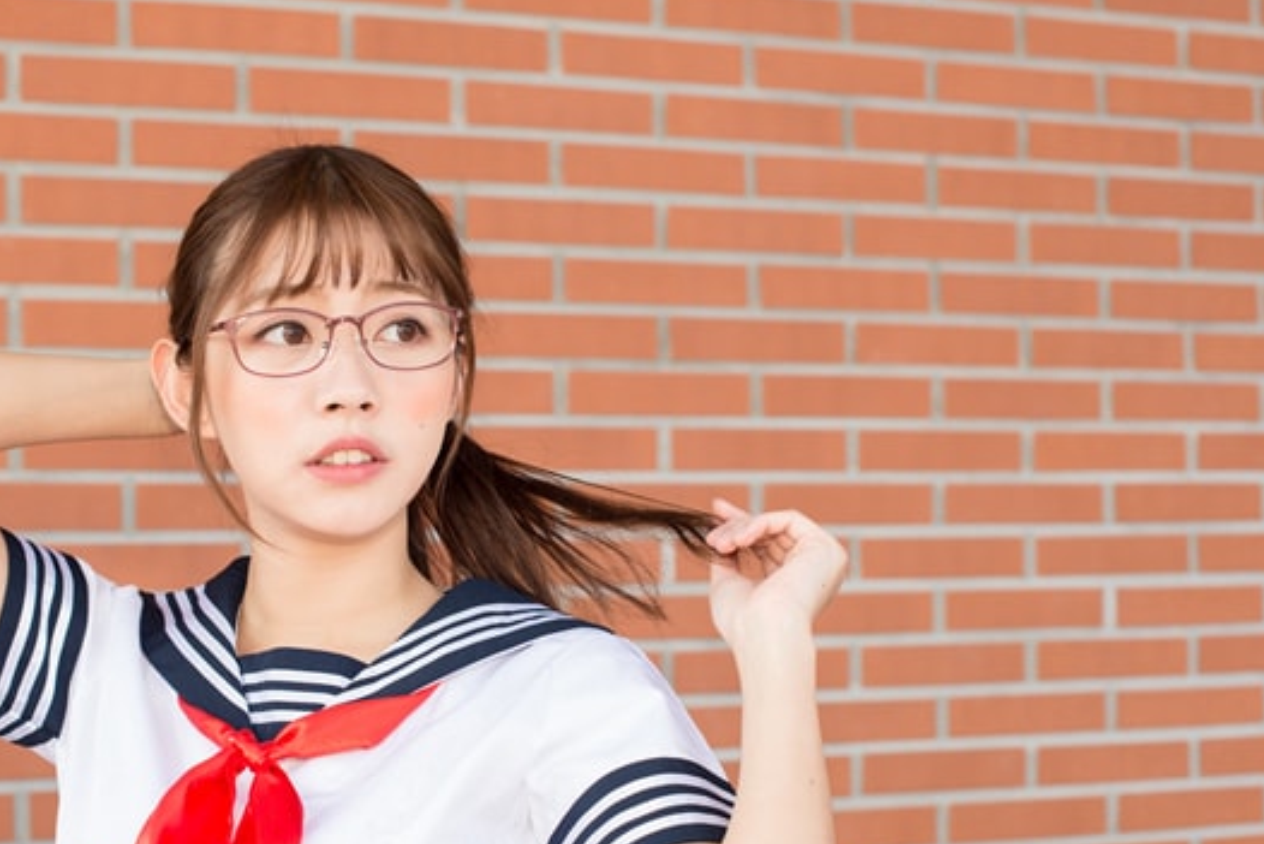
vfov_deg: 17.9
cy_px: 553
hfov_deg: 26.6
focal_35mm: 76
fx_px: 2669
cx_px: 476
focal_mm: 50
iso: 160
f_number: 4.5
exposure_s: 1/100
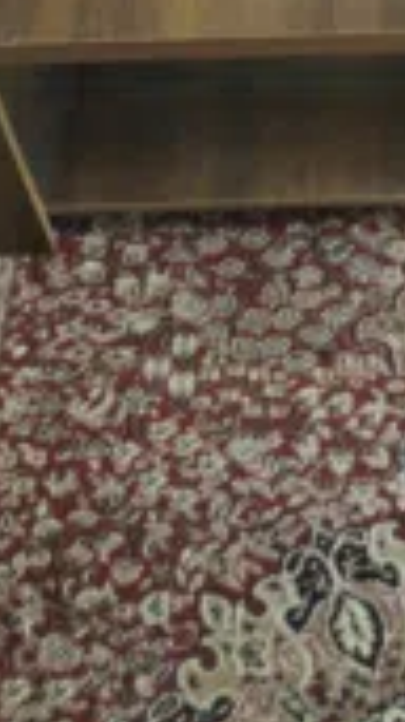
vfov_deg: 27.1
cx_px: 380
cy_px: 8
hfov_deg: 16.0
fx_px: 1415
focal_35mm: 74
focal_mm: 4.75
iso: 1465
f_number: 1.8
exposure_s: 1/25
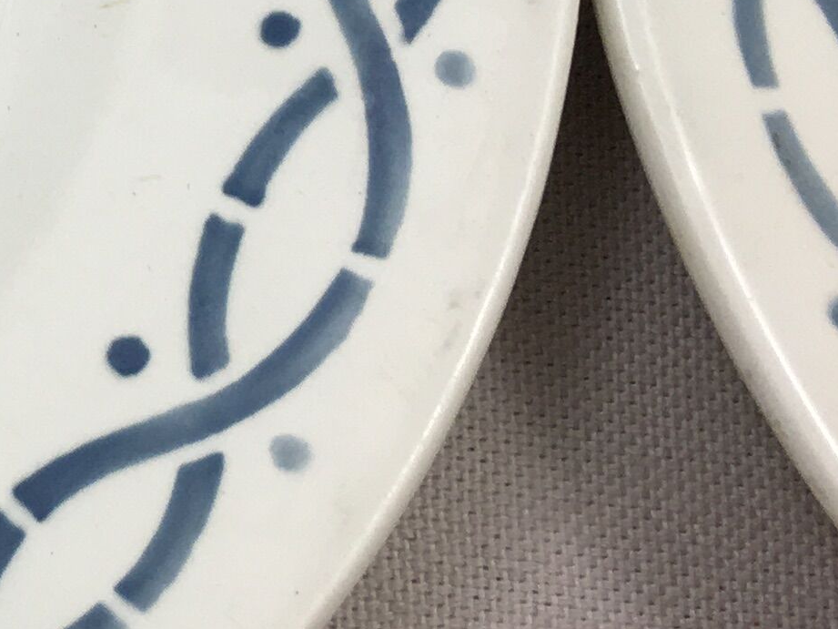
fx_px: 3075
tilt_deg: -76.5
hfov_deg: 13.7
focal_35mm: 127
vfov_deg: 11.5
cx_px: -716
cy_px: -90
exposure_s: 1/50
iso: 32
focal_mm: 4.15
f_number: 2.2
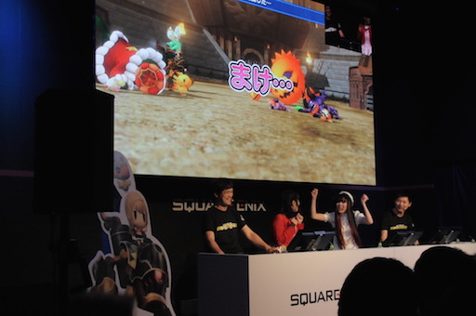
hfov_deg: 42.4
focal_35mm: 46
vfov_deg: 28.9
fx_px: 614
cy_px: 158
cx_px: 238
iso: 1600
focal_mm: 31
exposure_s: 1/60
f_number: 14
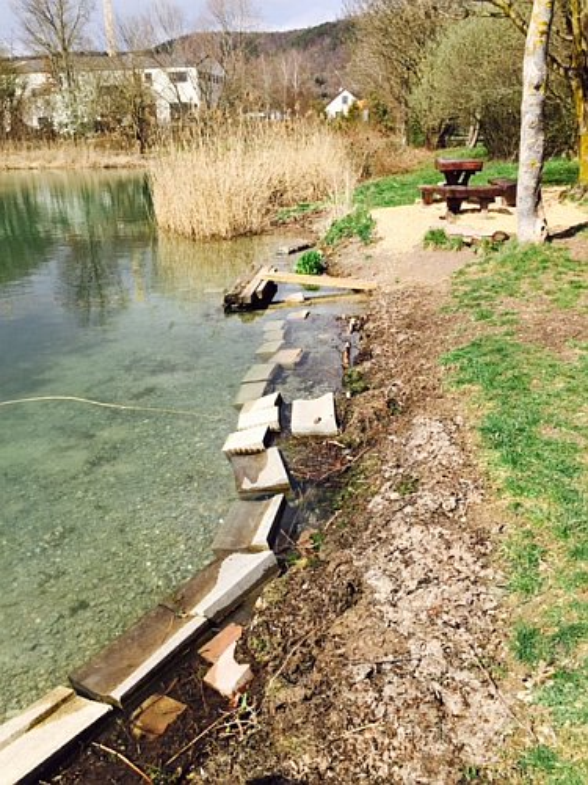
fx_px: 657
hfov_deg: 48.2
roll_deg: +1.3
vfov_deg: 61.7
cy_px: 392
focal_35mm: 29
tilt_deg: -21.3
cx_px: 294
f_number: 2.2
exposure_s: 1/1647
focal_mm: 4.15
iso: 32
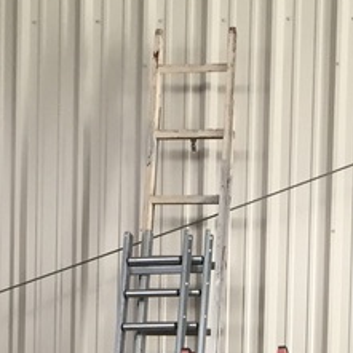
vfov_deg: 13.5
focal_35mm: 119
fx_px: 1373
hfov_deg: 14.6
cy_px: 589
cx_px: 262
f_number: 2.2
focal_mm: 4.15
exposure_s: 1/30
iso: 64
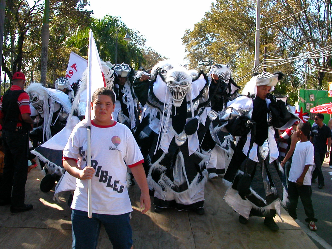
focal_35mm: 37
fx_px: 355
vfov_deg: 38.7
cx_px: 166
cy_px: 124
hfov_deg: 50.1
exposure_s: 1/192
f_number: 4.5
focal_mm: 5.6
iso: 100
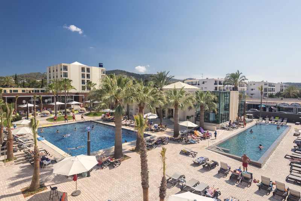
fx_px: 167
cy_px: 100
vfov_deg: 61.9
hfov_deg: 84.0
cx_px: 150
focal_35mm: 20
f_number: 8
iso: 200
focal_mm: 20
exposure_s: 1/320
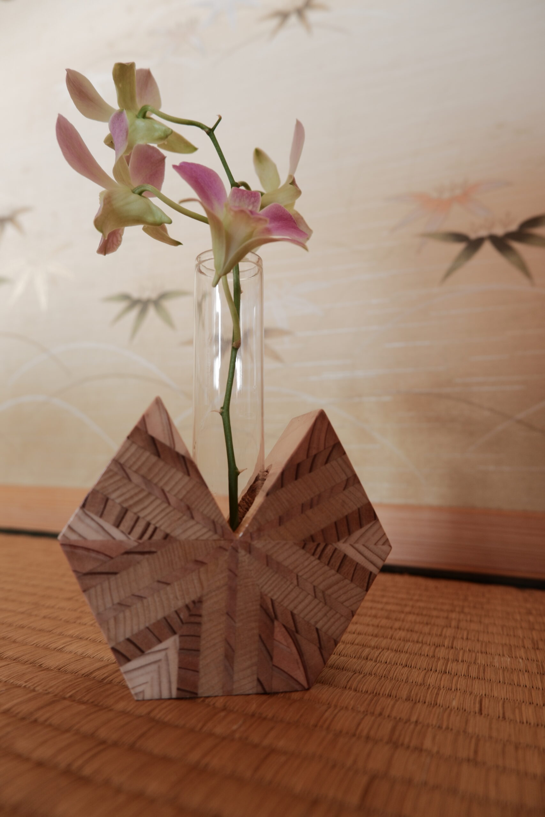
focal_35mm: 23
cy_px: 408
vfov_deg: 76.1
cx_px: 272
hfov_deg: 55.1
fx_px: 522
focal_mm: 15
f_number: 4
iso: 250
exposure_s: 1/10
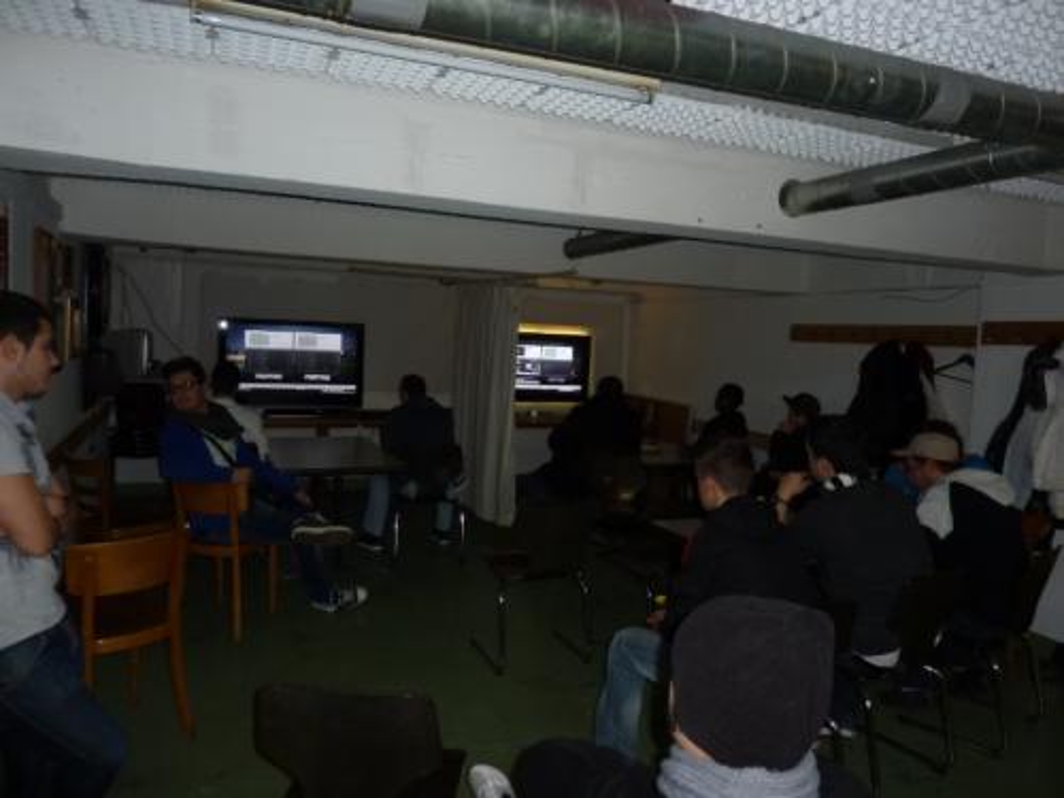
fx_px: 768
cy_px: 399
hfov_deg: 69.4
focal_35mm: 25
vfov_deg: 54.9
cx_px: 532
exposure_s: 1/30
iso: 160
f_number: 3.3
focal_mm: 4.1
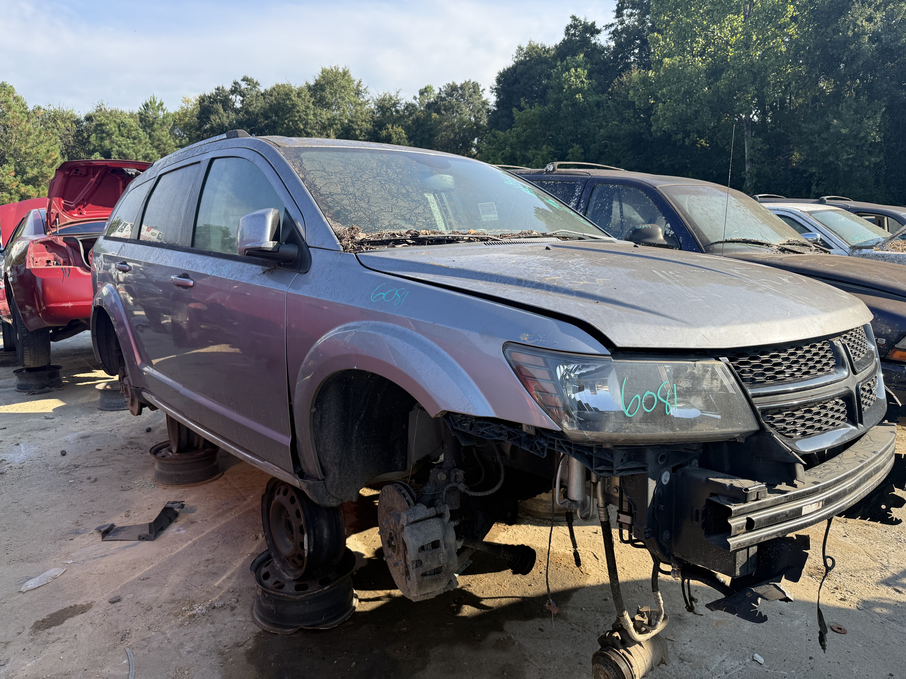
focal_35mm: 24
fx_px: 628
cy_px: 340
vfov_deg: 56.8
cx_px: 453
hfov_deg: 71.6
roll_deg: +0.7
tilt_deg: -7.5
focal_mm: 6.76
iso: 100
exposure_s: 1/1653
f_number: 1.78
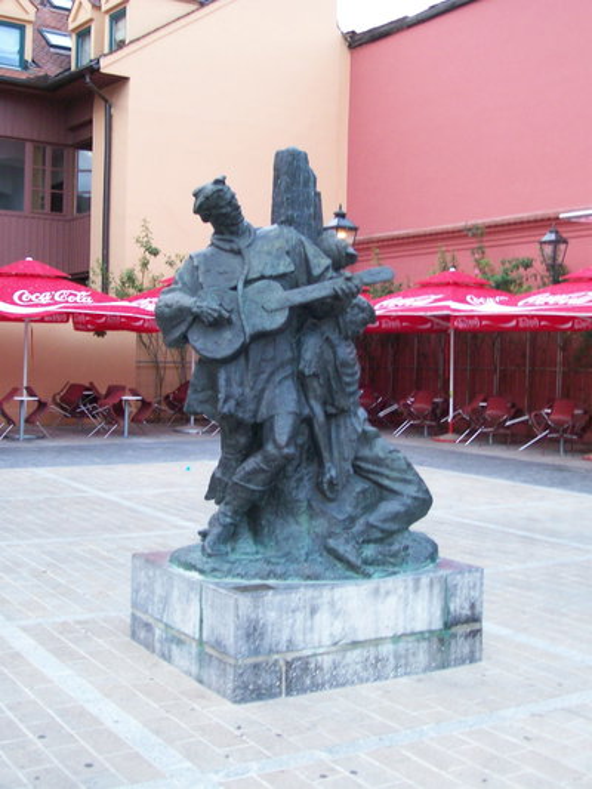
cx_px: 296
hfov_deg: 32.2
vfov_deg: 42.1
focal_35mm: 45
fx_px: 1026
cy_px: 394
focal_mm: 7.6
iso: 140
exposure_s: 1/8.2
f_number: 3
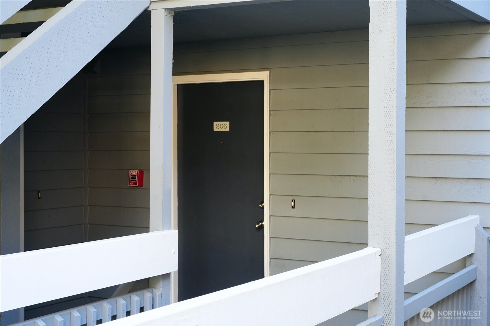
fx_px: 776
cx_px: 245
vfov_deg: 23.8
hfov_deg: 35.1
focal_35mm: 57
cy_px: 163
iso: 1000
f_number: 6.7
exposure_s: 1/60
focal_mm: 57
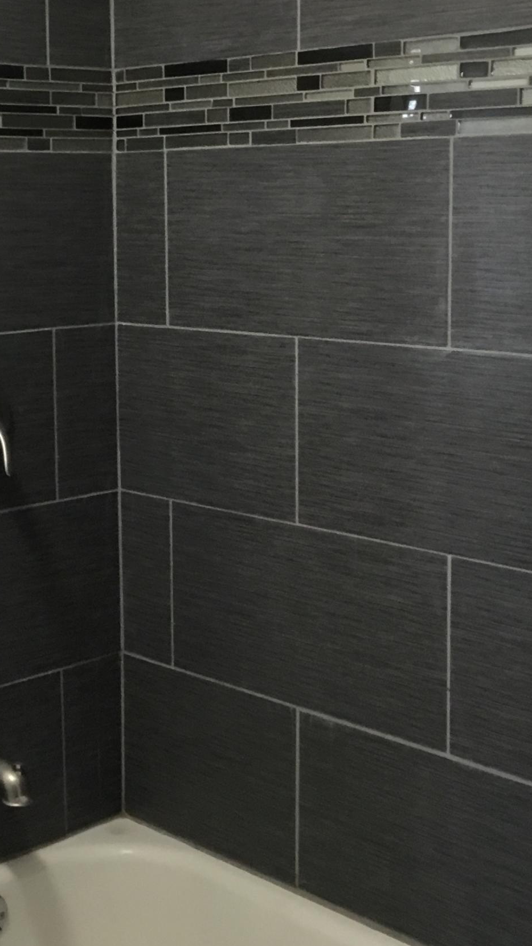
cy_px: 383
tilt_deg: -5.5
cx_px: 192
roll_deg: +1.9
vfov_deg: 34.3
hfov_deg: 19.7
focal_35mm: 61
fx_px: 1530
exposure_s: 1/30
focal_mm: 3.3
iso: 100
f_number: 2.4
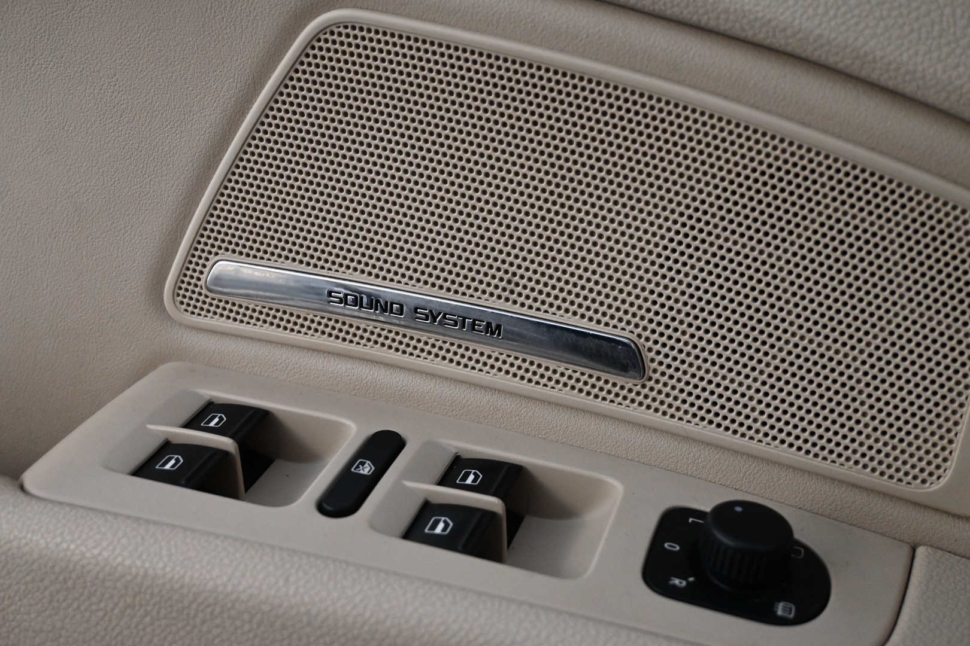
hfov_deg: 45.0
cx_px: 485
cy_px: 323
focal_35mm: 44
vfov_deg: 30.8
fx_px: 1172
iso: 2200
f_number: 4.8
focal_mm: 29
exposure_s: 1/50
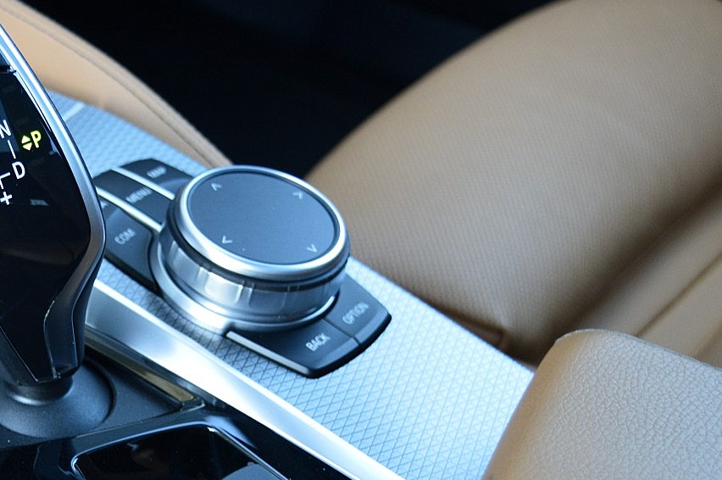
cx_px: 119
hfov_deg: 24.0
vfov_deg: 16.3
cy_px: 371
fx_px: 1662
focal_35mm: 83
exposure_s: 1/60
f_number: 4.5
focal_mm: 29
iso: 800
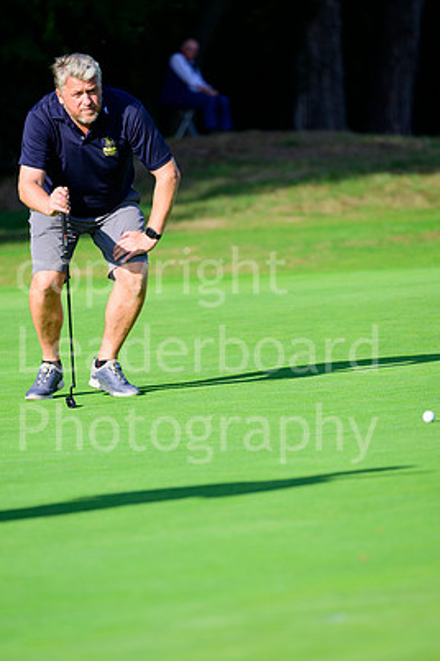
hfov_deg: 4.4
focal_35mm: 313
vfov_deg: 6.6
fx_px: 5748
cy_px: 362
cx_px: 200
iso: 640
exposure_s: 1/2500
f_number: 5.6
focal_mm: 280
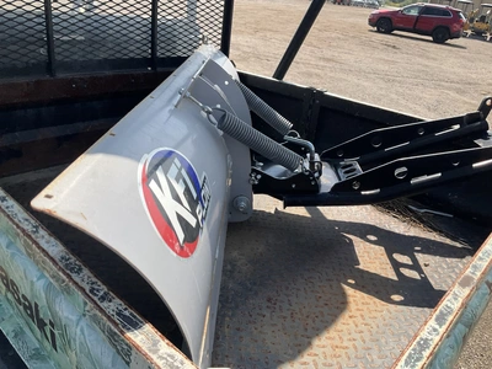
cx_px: 246
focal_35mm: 29
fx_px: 412
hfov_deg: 61.7
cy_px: 184
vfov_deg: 48.2
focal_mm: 3
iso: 25
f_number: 1.8
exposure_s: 1/1076
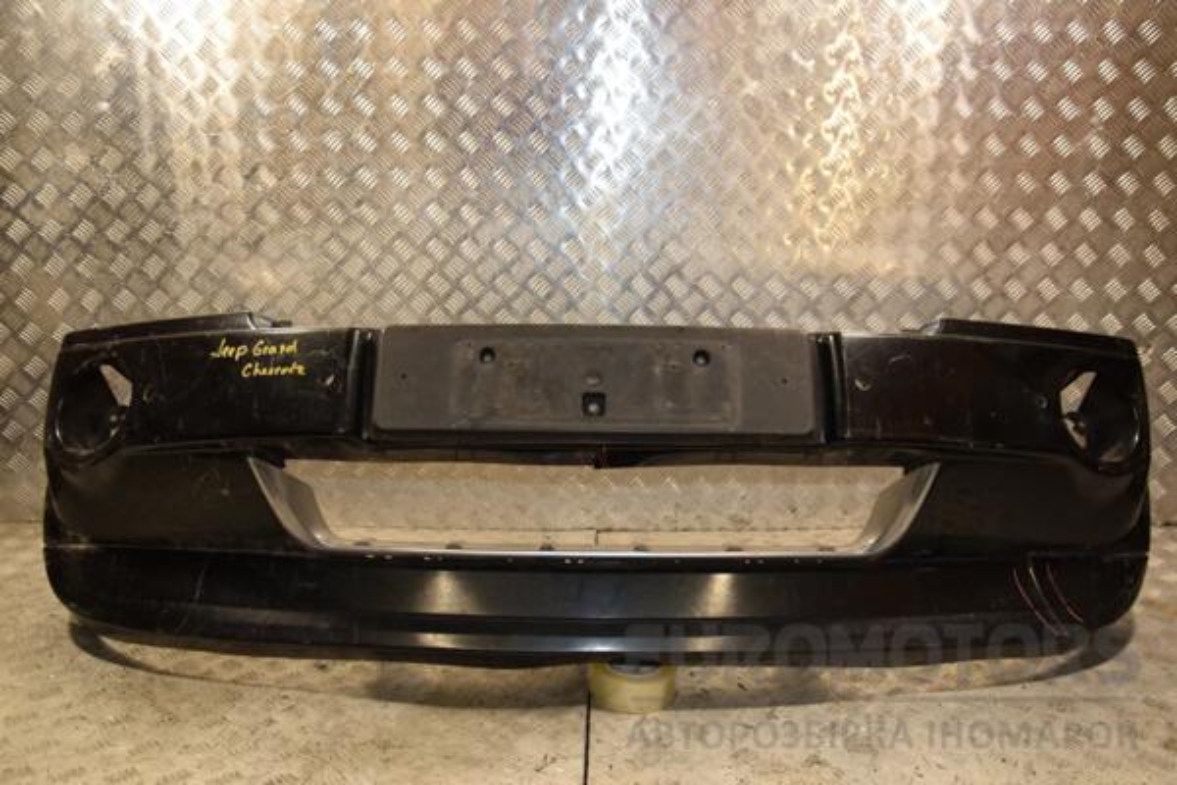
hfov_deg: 57.2
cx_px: 588
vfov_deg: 40.0
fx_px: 1079
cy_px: 392
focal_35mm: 33
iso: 800
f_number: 5.6
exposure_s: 1/200
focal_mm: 22
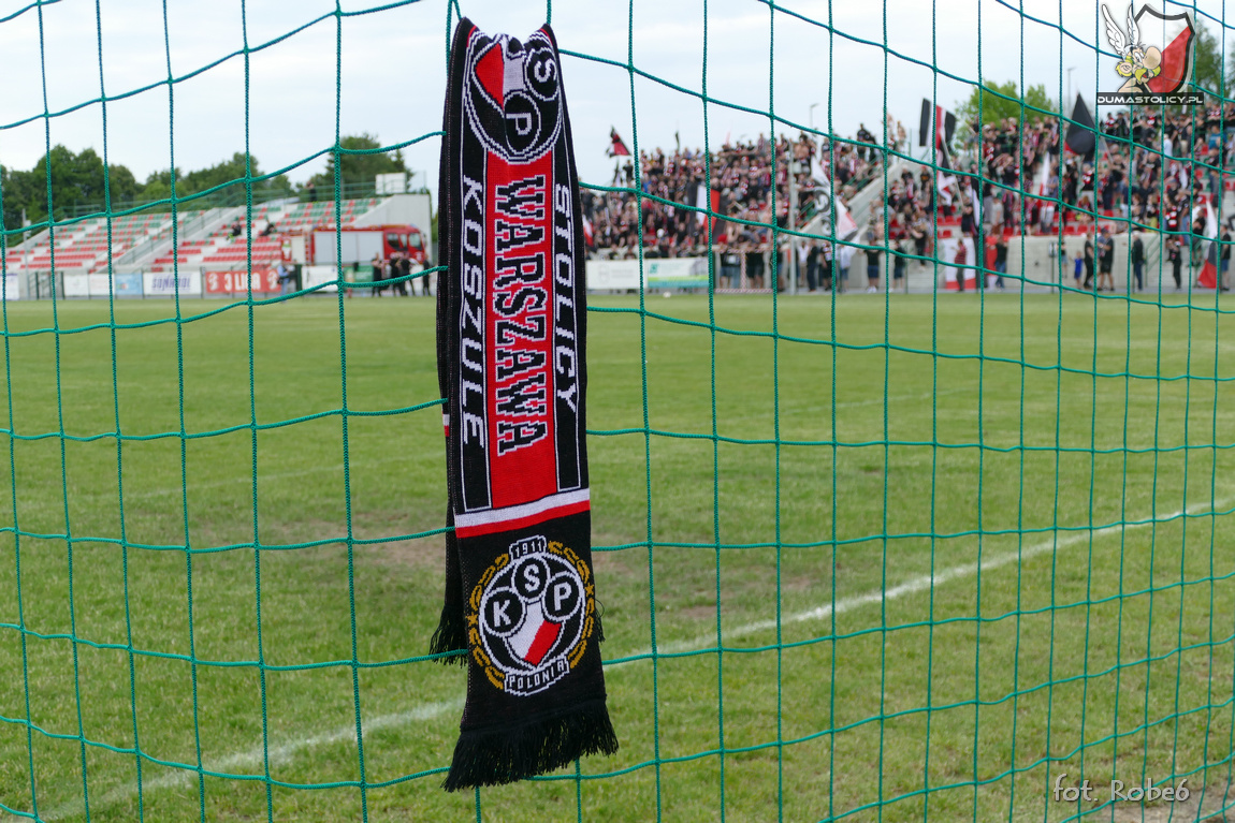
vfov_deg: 27.0
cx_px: 618
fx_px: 1715
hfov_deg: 39.6
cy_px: 412
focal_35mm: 50
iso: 125
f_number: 3.3
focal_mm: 18.17
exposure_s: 1/250
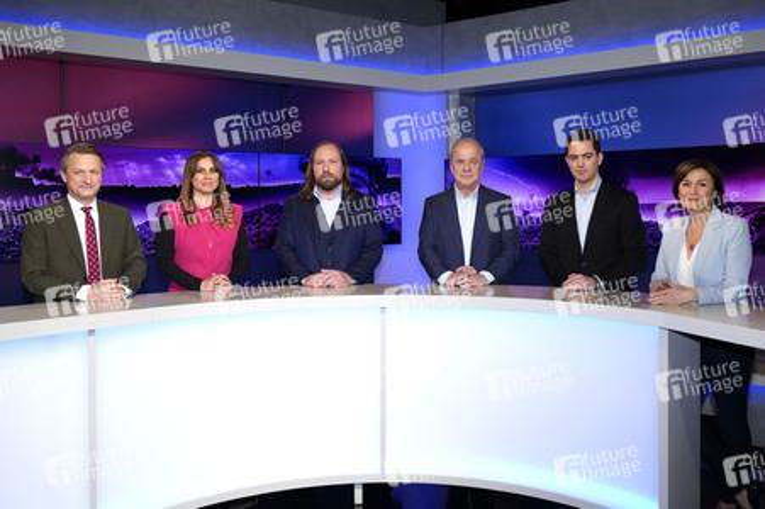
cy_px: 254
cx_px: 382
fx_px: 595
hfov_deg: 65.5
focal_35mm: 28
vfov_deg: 46.3
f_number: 5.6
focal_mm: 28
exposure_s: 1/125
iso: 1600
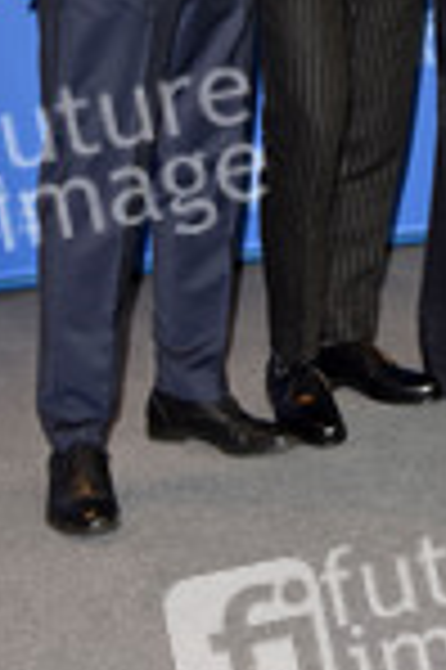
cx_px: 527
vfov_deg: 17.6
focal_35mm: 113
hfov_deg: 11.9
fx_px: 2105
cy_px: -49
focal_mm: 42
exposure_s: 1/125
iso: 500
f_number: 5.6
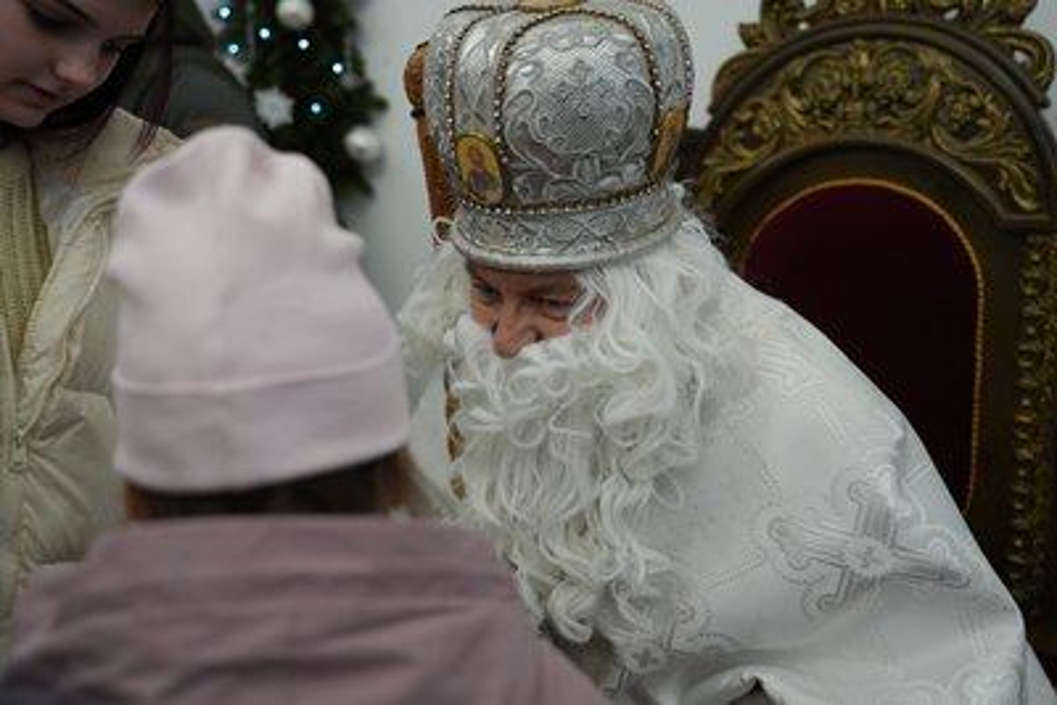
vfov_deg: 34.2
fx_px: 1145
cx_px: 528
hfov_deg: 49.5
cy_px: 352
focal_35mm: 39
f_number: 3.2
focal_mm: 39
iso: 1250
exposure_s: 1/160
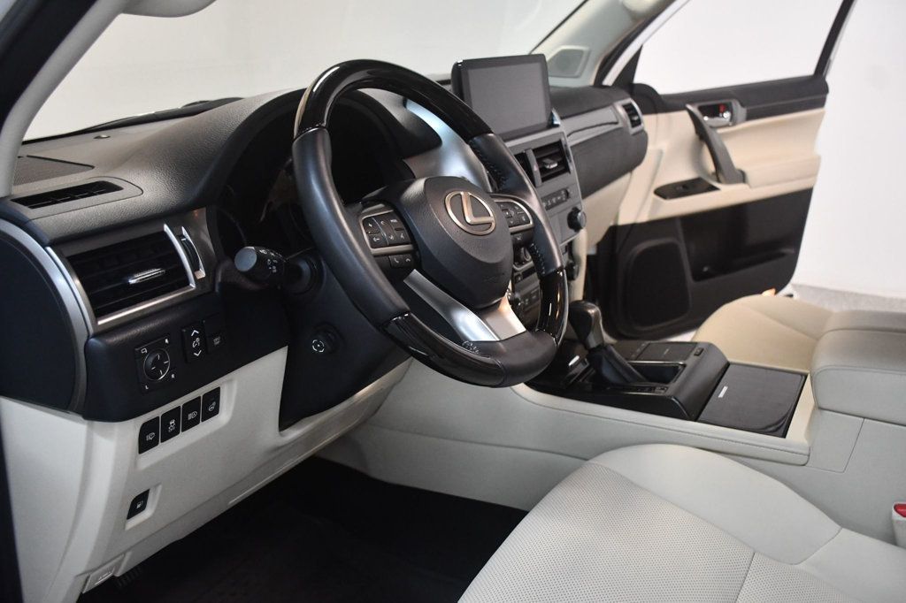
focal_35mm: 33
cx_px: 453
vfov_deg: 39.9
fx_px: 830
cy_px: 302
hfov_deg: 57.2
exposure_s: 1/125
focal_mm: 22
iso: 2800
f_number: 3.5
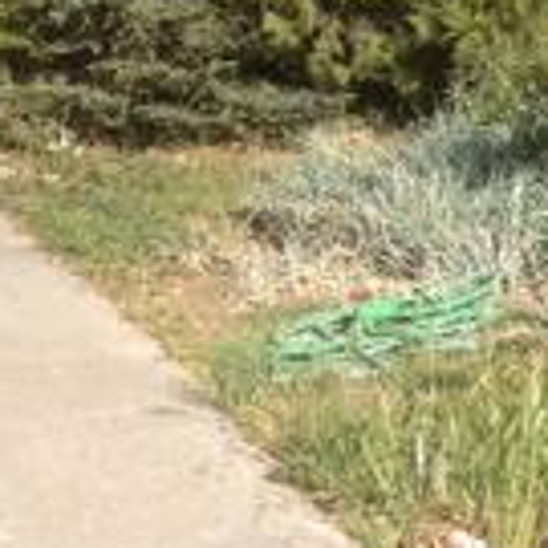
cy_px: -114
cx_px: 1254
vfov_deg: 11.6
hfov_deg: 10.5
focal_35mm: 147
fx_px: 2633
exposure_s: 1/800
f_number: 2.4
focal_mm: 4.28
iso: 50
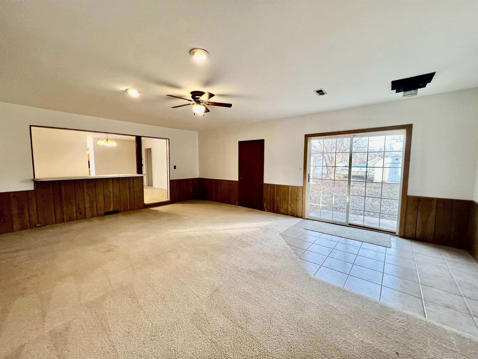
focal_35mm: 13
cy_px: 180
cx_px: 239
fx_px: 180
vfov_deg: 89.9
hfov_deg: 106.2
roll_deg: -0.1
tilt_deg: -5.4
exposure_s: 1/120
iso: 250
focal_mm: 1.57
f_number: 1.8
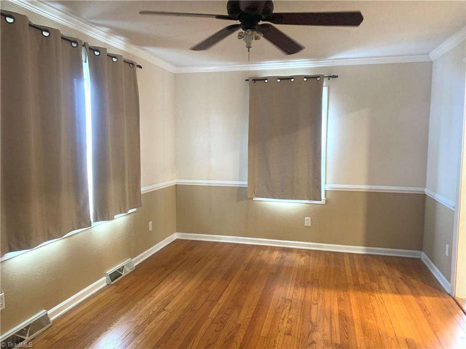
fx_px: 350
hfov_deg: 67.3
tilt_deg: -5.3
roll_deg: -0.3
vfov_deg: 53.1
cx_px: 233
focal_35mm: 26
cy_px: 174
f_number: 1.8
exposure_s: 1/30
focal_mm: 4.25
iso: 640
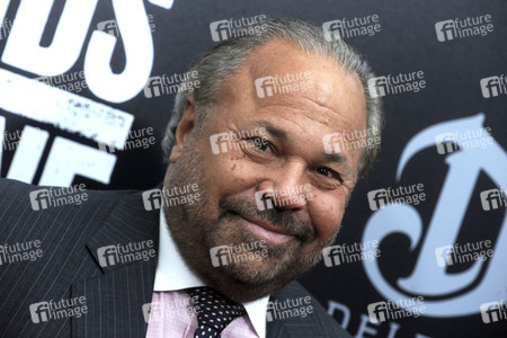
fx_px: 2183
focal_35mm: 155
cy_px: 169
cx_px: 254
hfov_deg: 13.2
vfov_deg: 8.9
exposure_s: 1/400
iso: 1600
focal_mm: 155
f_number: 7.1
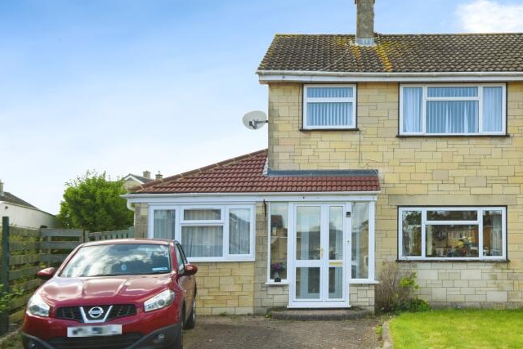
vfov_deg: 33.4
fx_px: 581
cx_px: 337
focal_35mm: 40
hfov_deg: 47.9
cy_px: 183
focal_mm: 25
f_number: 11
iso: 320
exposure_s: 1/160
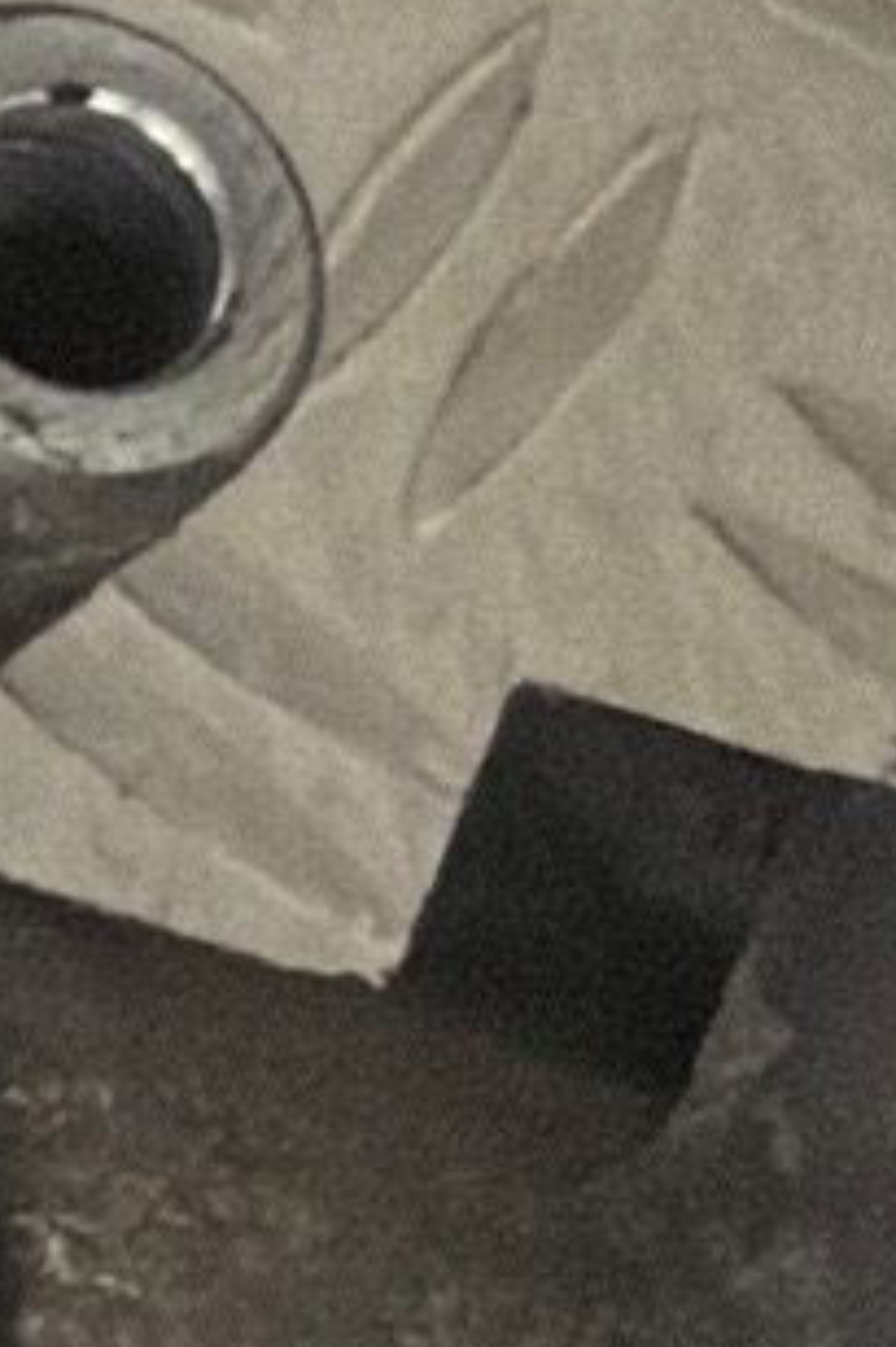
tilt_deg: -65.9
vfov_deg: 12.7
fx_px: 6054
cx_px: -2124
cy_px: 608
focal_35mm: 162
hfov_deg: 7.2
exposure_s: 1/50
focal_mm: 2.22
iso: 320
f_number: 2.2
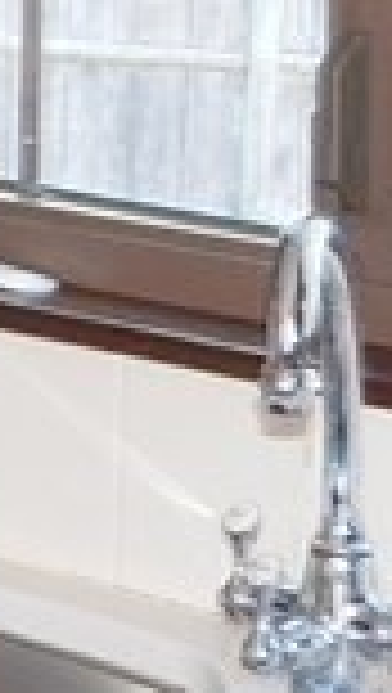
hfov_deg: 4.1
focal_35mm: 261
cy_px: 180
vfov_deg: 8.2
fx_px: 4807
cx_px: -1582
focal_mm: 6.3
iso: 200
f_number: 3.5
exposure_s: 1/30
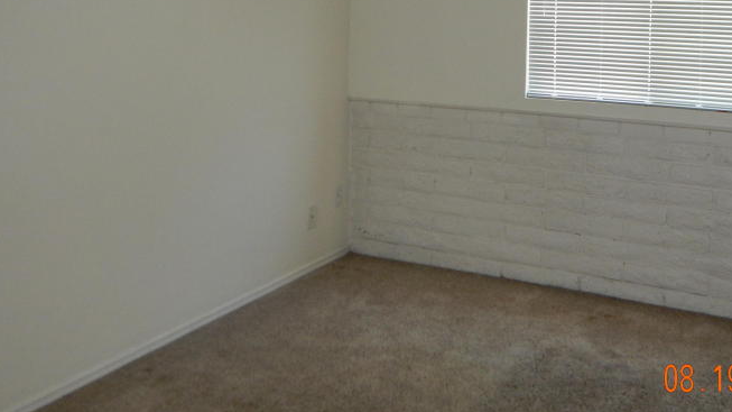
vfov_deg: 27.9
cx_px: 443
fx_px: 796
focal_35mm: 41
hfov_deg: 49.1
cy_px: 37
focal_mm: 4.3
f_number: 2.8
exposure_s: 1/30
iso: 200
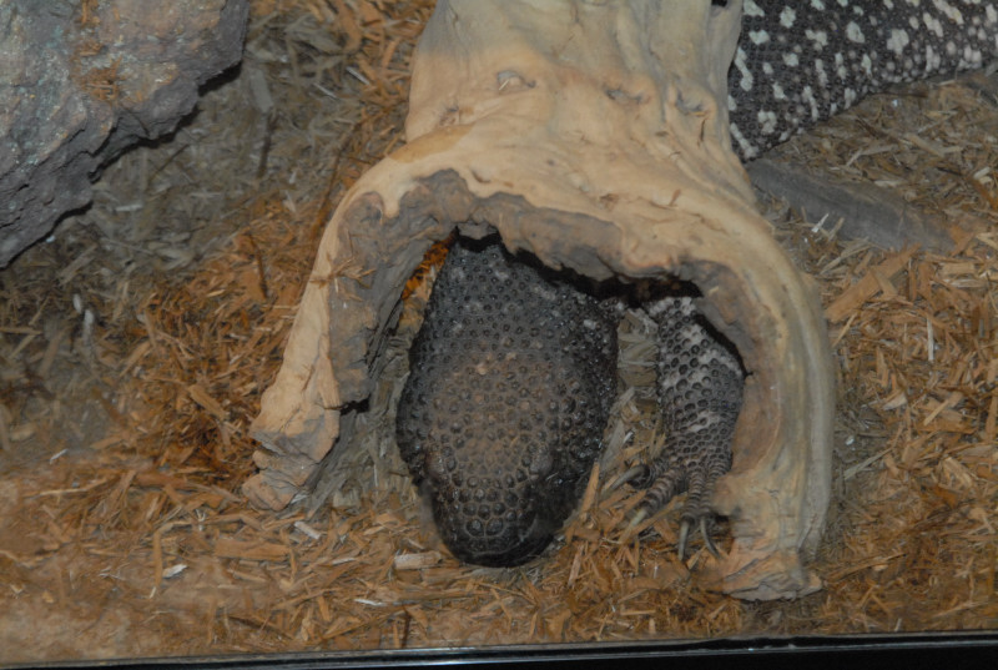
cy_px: 335
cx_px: 499
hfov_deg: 18.1
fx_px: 3125
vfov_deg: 12.2
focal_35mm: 112
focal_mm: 75
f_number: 5.6
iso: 1600
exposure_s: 1/30
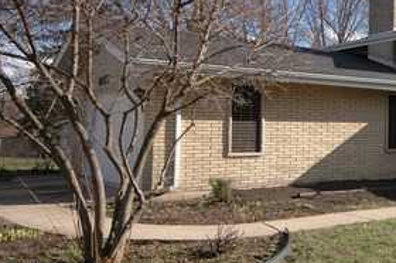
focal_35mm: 48
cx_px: 447
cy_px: 106
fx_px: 527
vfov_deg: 27.9
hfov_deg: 34.8
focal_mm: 14
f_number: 9
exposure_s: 1/250
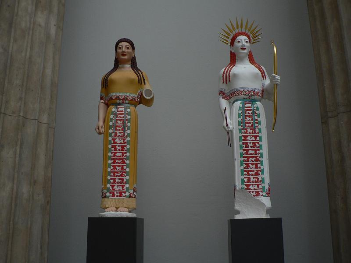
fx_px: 365
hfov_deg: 51.4
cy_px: 132
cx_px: 176
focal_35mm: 36
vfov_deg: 39.7
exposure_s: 1/15
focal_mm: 6
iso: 80
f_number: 2.8
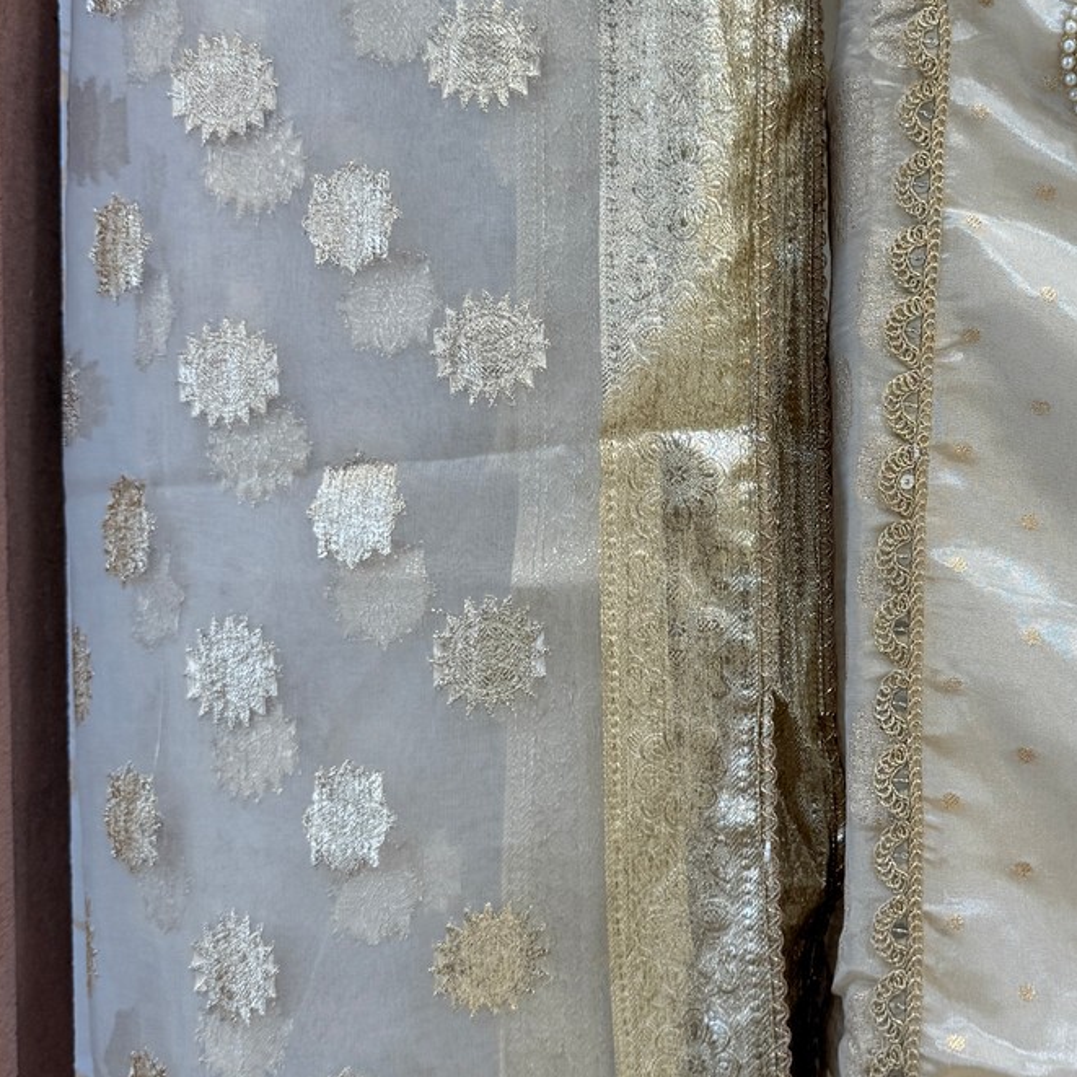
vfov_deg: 30.9
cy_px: 389
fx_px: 1936
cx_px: 983
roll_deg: -2.3
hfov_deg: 29.7
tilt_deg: -4.8
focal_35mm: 55
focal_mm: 6.76
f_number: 1.78
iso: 80
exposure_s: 1/121
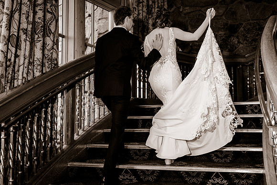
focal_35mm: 45
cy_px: 92
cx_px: 138
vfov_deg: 29.9
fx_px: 346
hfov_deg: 43.6
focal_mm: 45
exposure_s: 1/200
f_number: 3.2
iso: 400
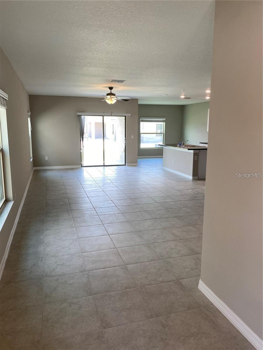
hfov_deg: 53.1
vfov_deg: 67.3
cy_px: 175
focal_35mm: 26
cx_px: 132
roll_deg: -0.6
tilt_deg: -9.1
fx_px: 263
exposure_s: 1/120
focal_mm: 4.25
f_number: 1.8
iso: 50
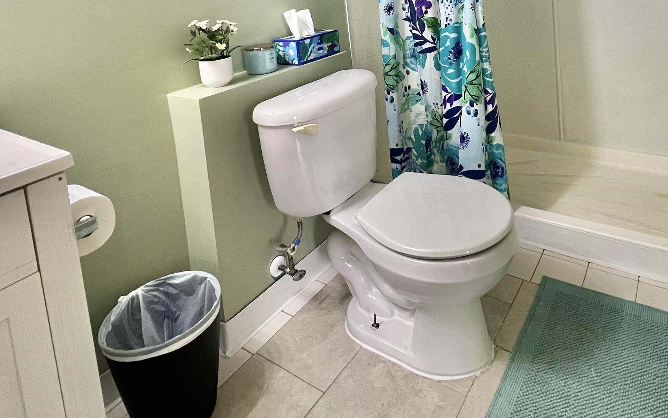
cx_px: 410
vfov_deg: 45.6
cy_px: 10
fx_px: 419
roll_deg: +4.6
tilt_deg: -5.5
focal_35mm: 23
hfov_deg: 76.1
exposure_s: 1/60
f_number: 1.8
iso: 250
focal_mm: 1.57
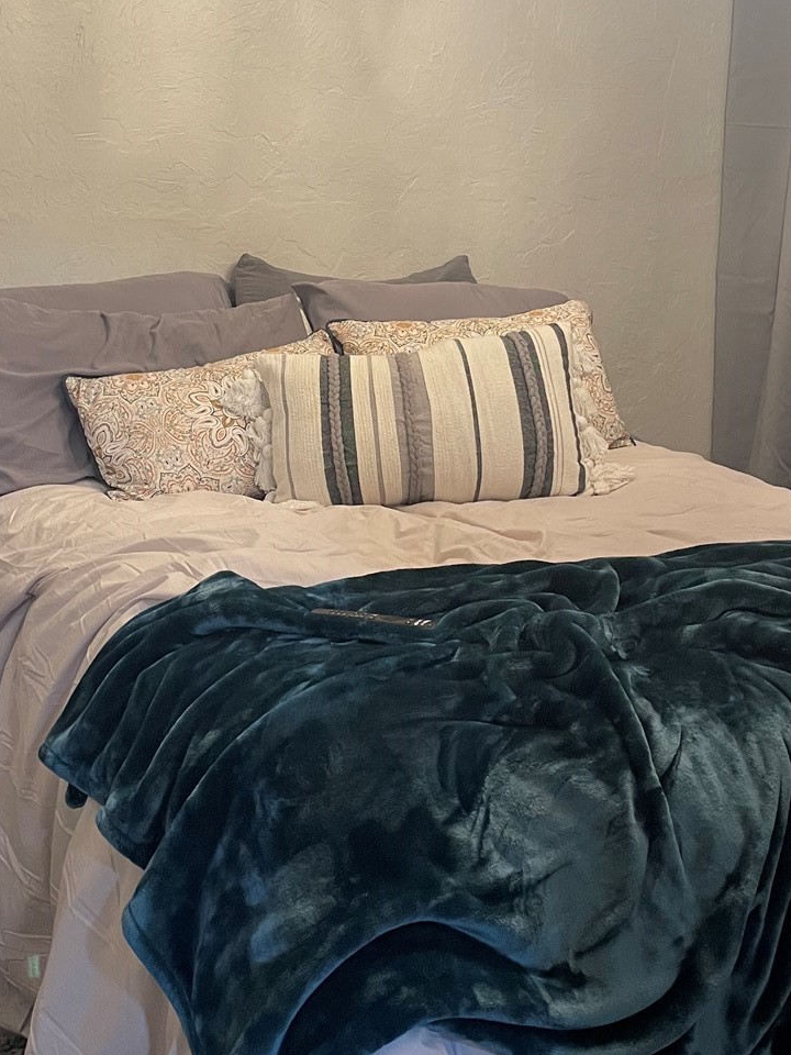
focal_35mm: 52
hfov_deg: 28.0
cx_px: 313
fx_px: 1584
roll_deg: -0.3
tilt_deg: -8.0
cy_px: 344
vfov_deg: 36.4
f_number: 1.6
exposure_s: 1/60
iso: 125
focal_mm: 4.2
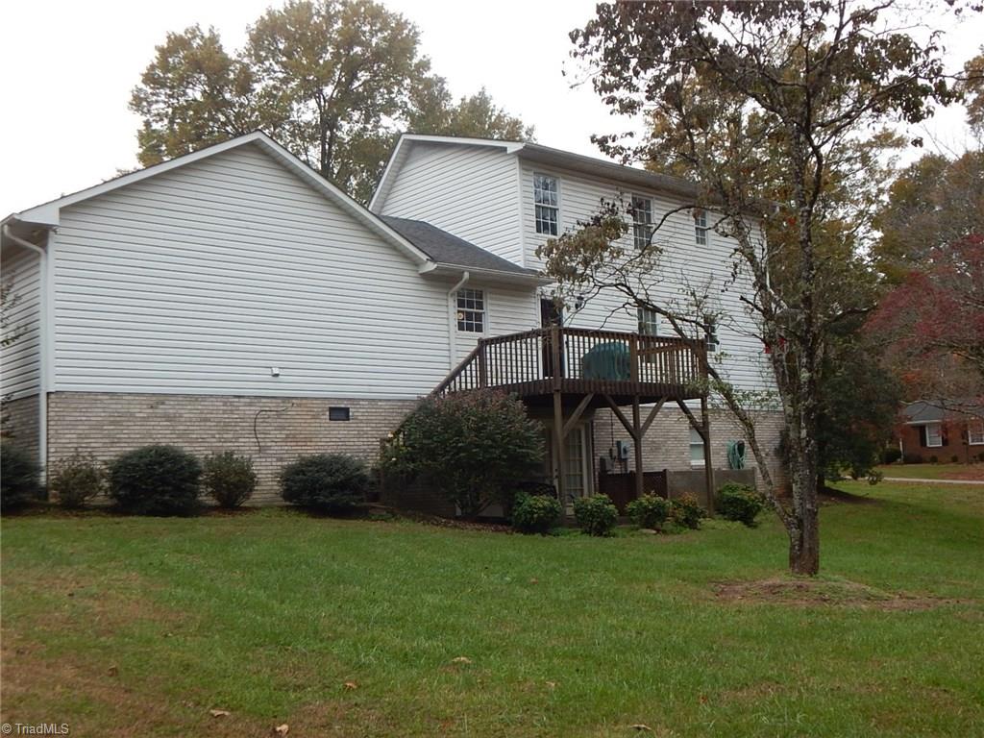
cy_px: 369
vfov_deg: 37.7
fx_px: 1080
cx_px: 492
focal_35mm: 38
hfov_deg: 49.0
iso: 125
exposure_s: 1/500
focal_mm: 6.8
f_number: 3.4
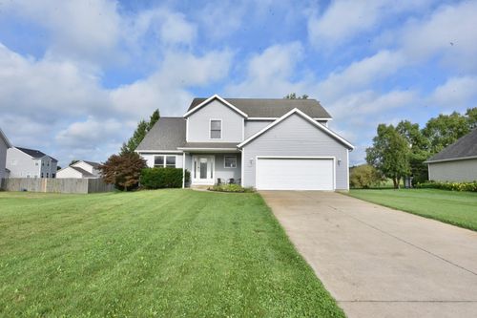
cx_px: 238
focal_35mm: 20
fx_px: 265
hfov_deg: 84.0
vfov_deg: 61.9
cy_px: 159
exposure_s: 1/200
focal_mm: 20
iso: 1000
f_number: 22
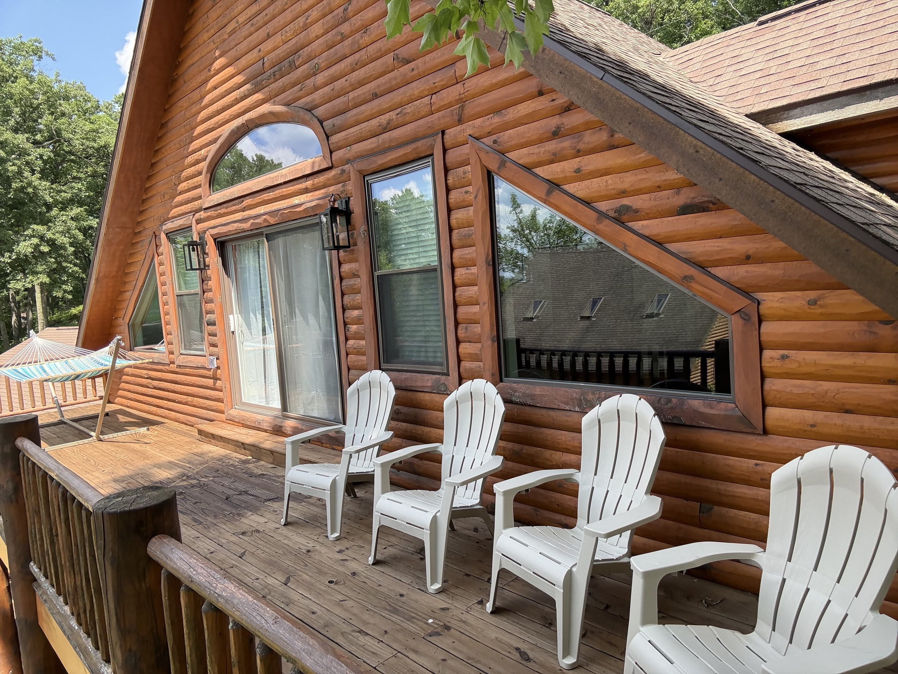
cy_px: 337
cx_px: 449
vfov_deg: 58.9
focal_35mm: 23
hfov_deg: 73.9
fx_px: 597
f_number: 1.9
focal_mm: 2.69
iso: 40
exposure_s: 1/351
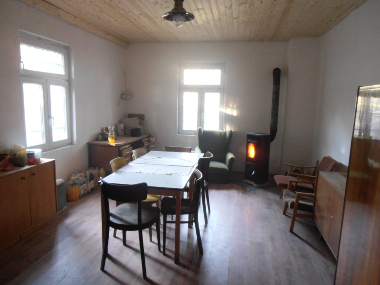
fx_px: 263
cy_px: 142
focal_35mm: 24
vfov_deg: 56.8
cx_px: 190
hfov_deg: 71.6
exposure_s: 1/2
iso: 200
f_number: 3
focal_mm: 4.2
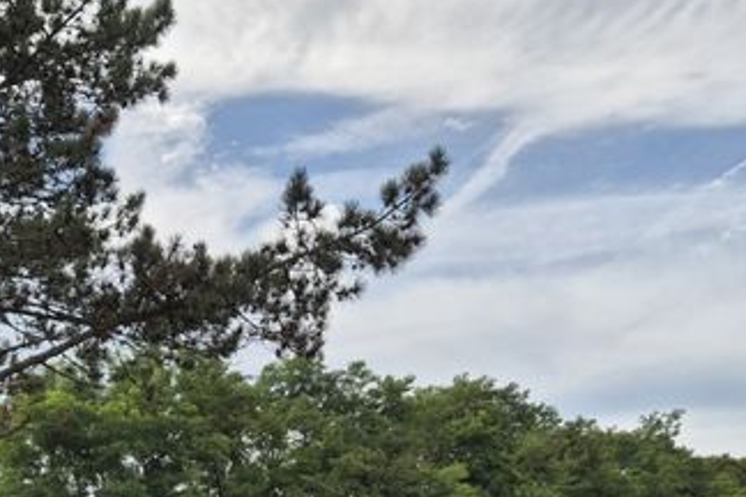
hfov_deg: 33.3
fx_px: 1223
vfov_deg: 20.8
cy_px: 660
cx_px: 196
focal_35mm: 59
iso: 25
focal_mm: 5.4
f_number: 1.8
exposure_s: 1/2020
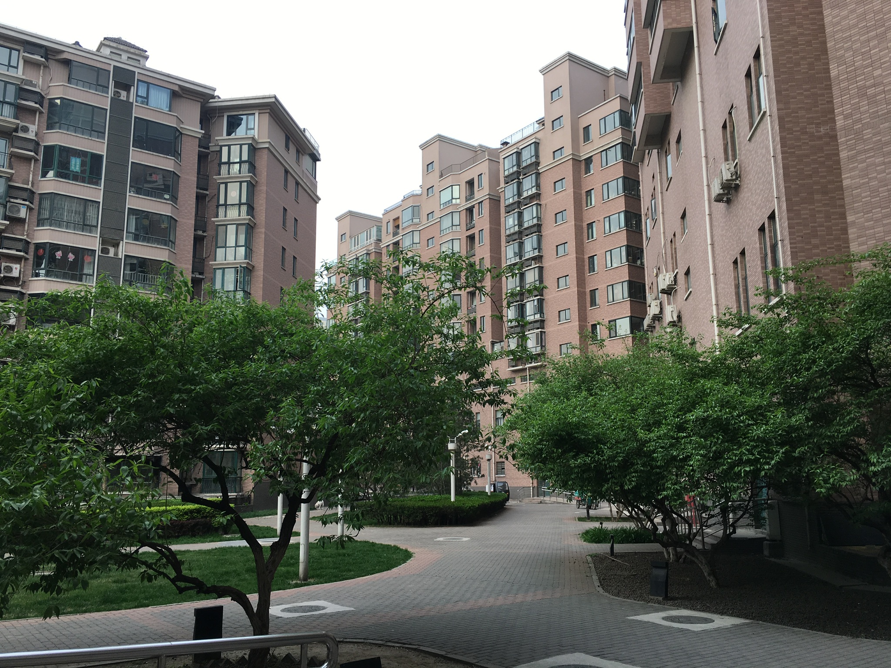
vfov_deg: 48.2
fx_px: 746
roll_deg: +0.5
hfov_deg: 61.7
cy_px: 334
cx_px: 446
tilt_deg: +11.7
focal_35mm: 29
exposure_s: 1/131
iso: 25
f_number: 2.2
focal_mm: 4.15
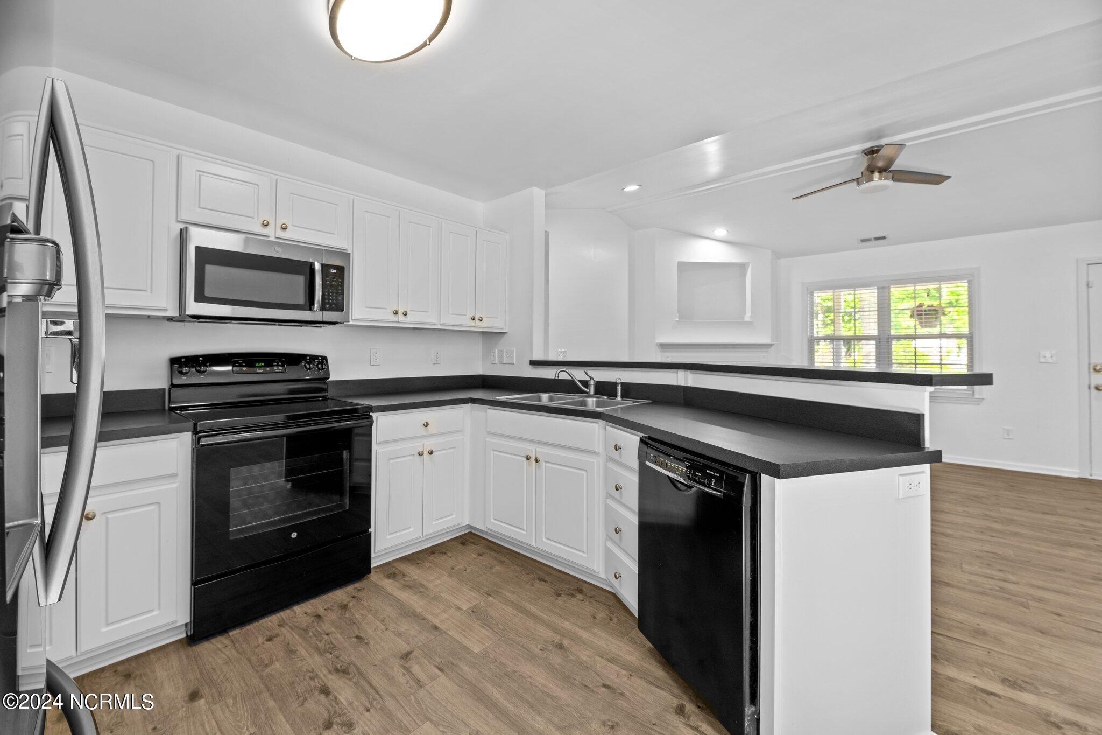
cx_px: 551
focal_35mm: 14
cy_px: 368
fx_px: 428
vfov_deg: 81.2
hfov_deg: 104.3
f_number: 9
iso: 400
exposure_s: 1/4
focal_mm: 14
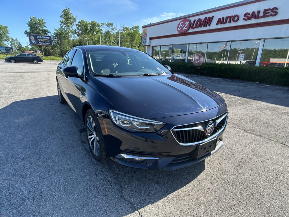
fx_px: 217
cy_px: 108
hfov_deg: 67.3
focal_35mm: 26
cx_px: 144
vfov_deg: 53.1
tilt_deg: -14.5
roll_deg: -3.1
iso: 50
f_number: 1.5
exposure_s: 1/1295
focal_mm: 5.7
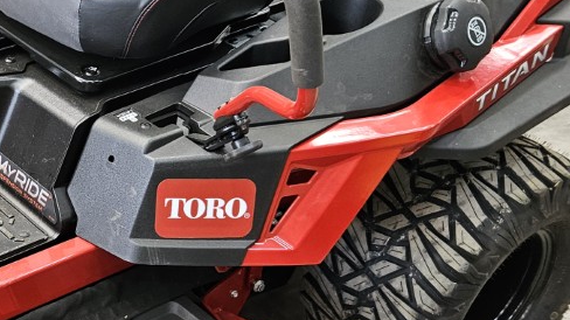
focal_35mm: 74
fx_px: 1118
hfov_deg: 27.1
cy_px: 196
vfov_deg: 16.3
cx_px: 11
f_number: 1.8
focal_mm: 5.4
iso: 200
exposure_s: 1/180
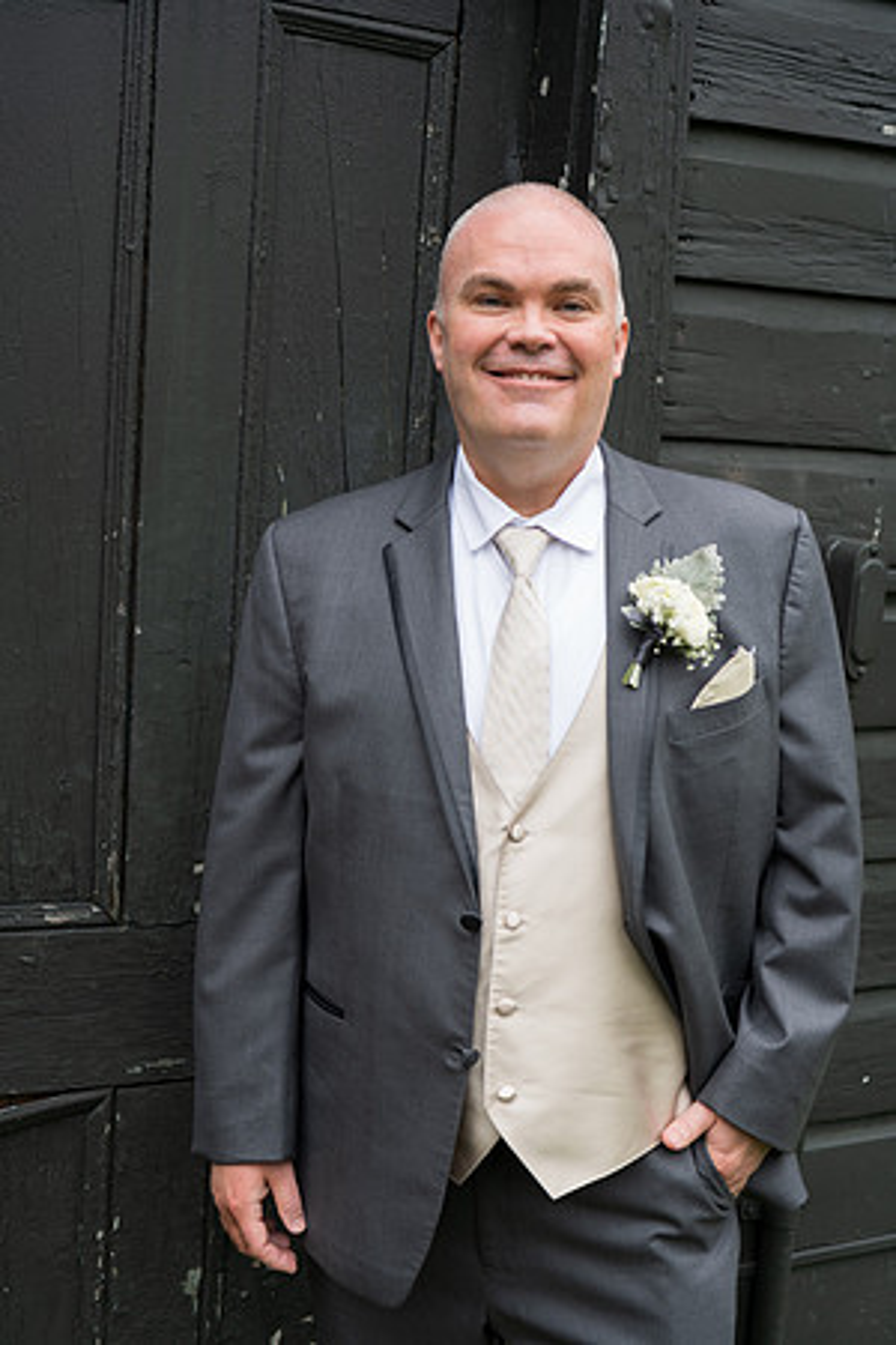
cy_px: 672
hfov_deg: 27.0
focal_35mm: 50
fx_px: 1867
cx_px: 448
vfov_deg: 39.6
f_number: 2.8
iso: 80
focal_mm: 50
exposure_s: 1/200
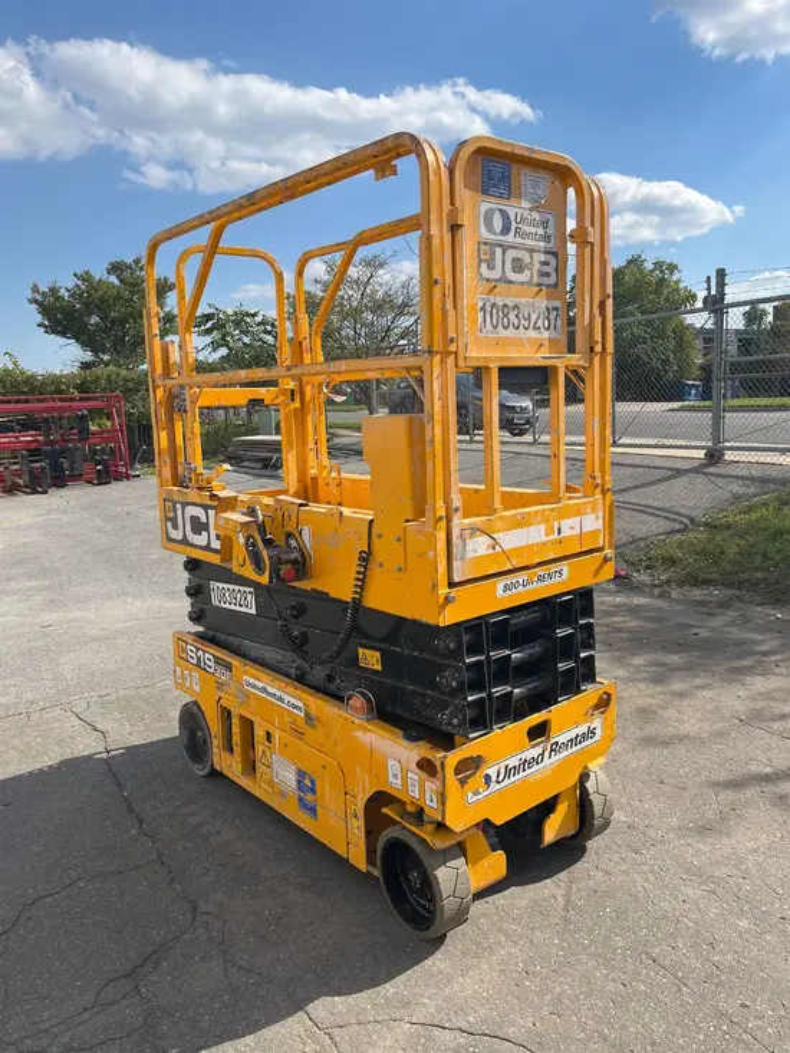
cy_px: 526
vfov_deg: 67.3
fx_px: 791
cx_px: 395
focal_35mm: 26
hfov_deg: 53.1
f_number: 1.6
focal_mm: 5.1
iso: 50
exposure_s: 1/3521
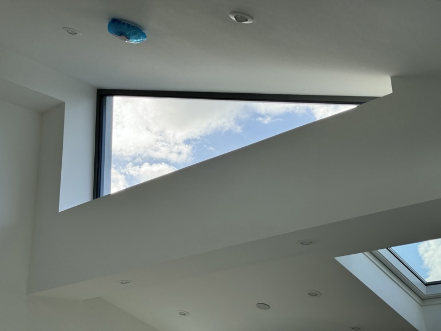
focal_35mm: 48
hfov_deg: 39.7
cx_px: 220
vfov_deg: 30.3
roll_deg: +2.6
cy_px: 166
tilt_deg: +24.5
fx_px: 612
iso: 64
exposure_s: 1/1215
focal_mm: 6.76
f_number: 1.78
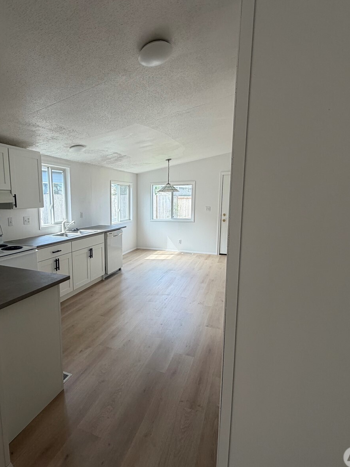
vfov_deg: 84.7
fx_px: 256
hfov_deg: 67.5
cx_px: 129
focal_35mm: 19
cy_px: 236
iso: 160
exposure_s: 1/121
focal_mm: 2.22
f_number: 2.2
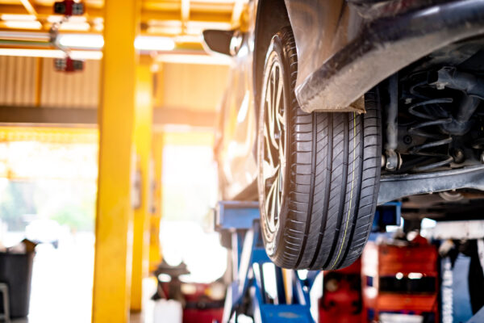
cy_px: 162
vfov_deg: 25.5
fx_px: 712
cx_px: 242
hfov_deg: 37.5
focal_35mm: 53
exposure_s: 1/160
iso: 500
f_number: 1.4
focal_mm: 35
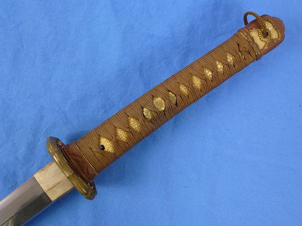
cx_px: 151
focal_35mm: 38
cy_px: 113
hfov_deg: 49.0
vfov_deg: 37.7
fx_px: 332
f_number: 3.8
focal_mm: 6.8
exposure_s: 1/80
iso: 320
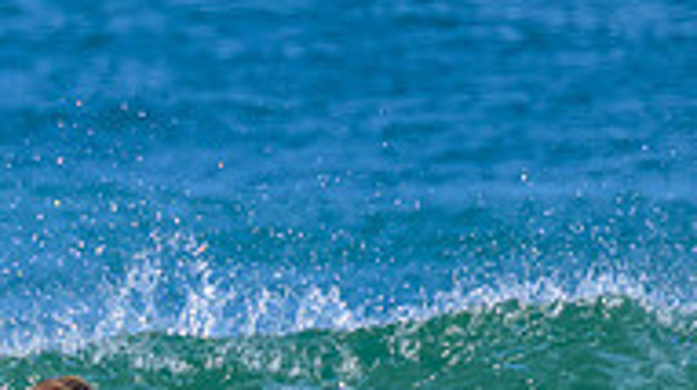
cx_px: -17
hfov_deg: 0.9
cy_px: 576
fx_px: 45236
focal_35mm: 2450
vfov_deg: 0.5
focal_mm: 560
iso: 640
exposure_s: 1/2000
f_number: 8
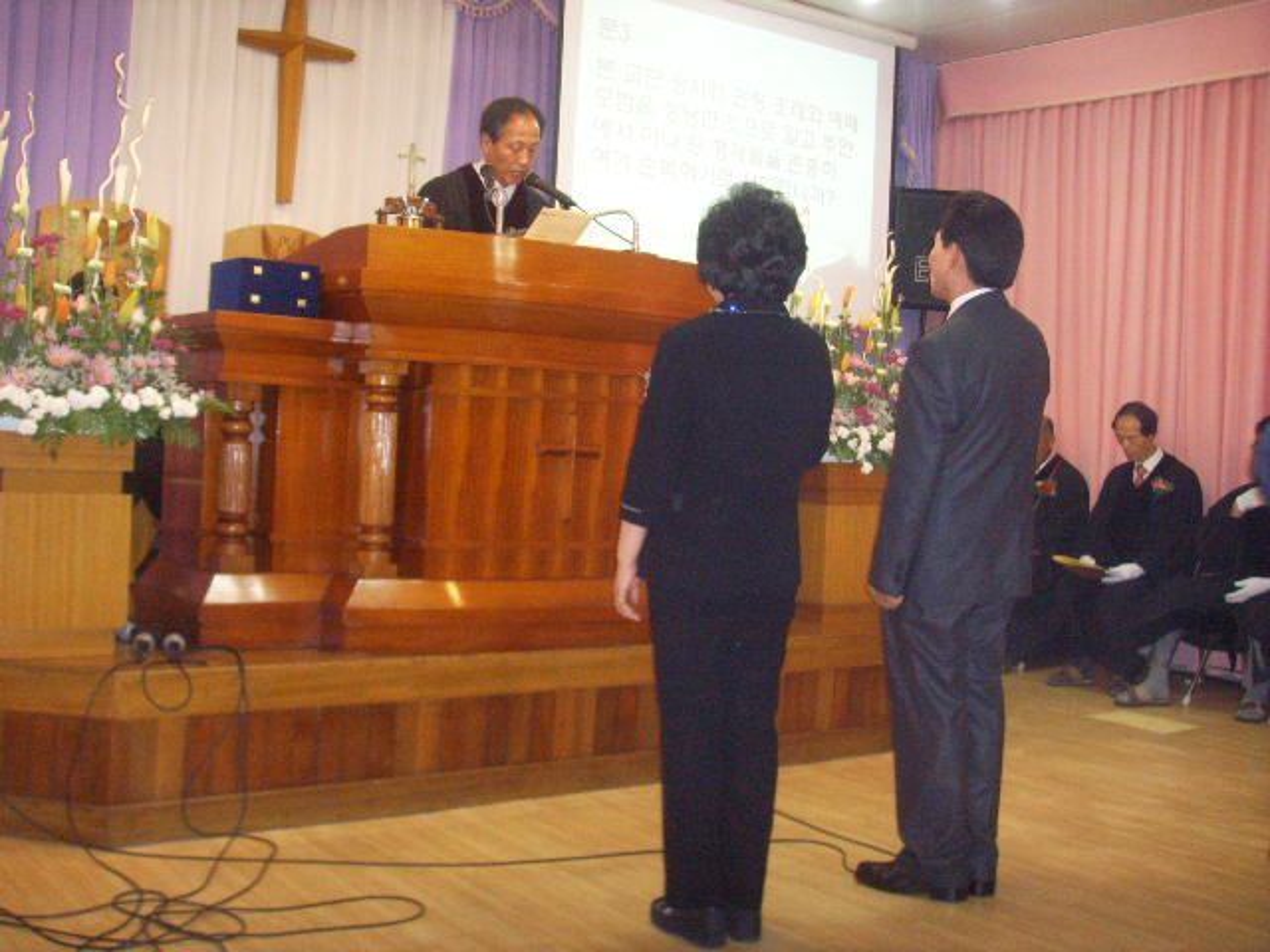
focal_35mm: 39
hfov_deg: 47.9
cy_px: 476
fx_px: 1431
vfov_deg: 36.8
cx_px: 635
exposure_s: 1/45
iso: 332
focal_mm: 6.6
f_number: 3.5
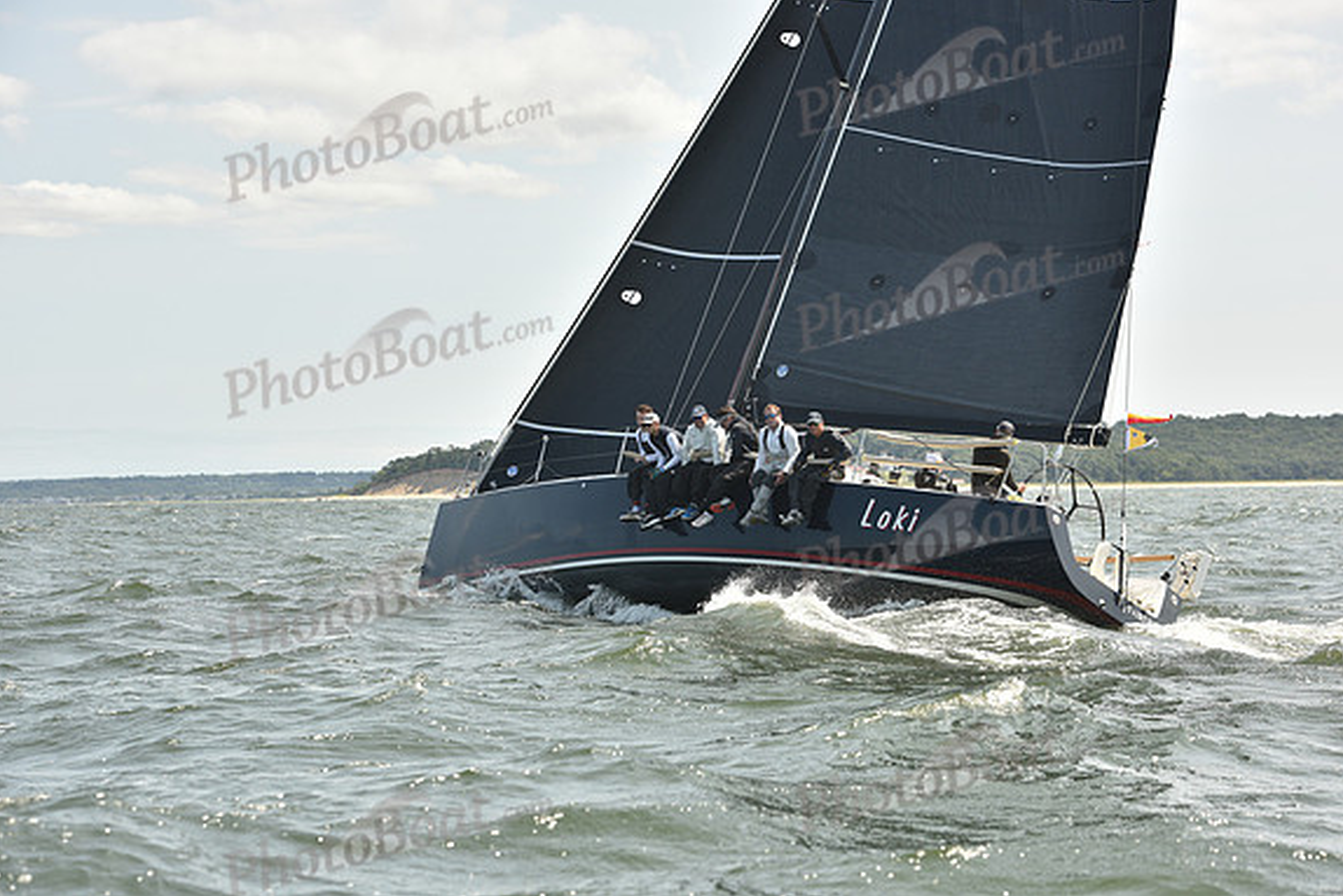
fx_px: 3694
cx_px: 676
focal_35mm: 99
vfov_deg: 13.8
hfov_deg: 20.6
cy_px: 446
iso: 250
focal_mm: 98
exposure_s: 1/800
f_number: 7.1
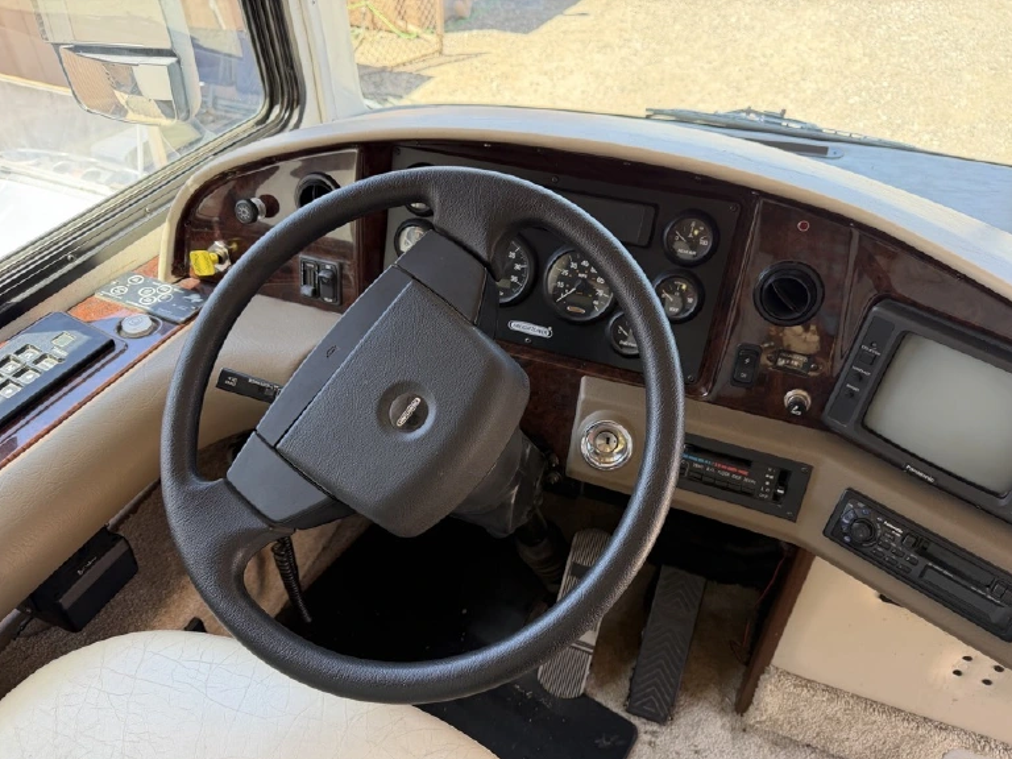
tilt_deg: -37.6
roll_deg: -2.6
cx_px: 522
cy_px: 394
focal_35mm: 25
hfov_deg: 69.4
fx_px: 731
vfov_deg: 54.9
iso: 100
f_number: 1.78
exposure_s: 1/188
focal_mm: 6.76
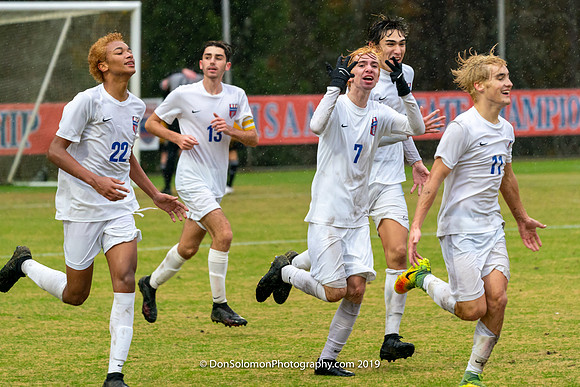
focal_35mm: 298
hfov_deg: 6.9
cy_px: 154
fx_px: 4796
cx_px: 349
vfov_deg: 4.6
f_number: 5.6
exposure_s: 1/1000
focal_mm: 247
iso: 3200
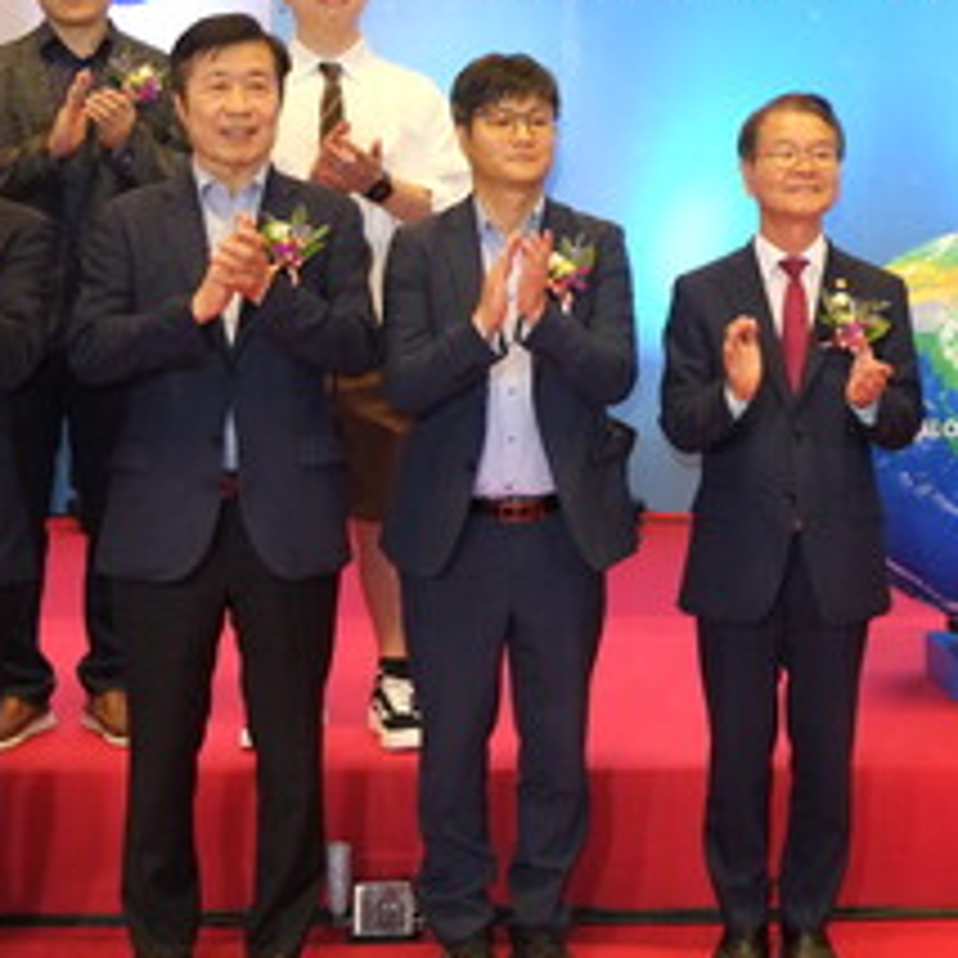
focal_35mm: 69
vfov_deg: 24.6
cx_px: 724
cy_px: 209
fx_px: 2160
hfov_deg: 24.7
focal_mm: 18
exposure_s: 1/250
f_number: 3.2
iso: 1600
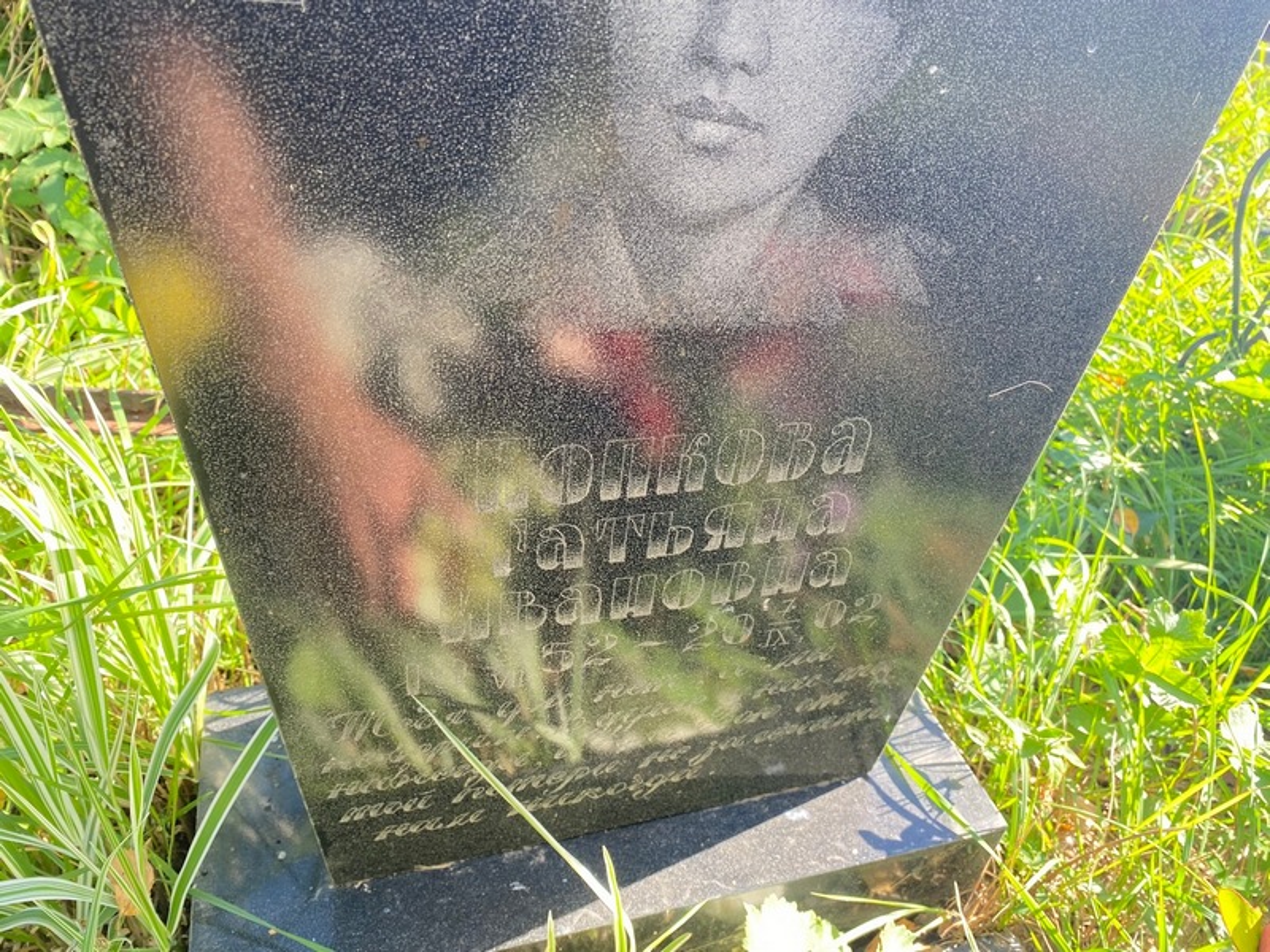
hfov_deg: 67.3
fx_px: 954
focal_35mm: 26
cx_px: 635
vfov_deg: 53.1
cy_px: 476
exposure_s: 1/122
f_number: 1.8
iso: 32
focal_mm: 4.25
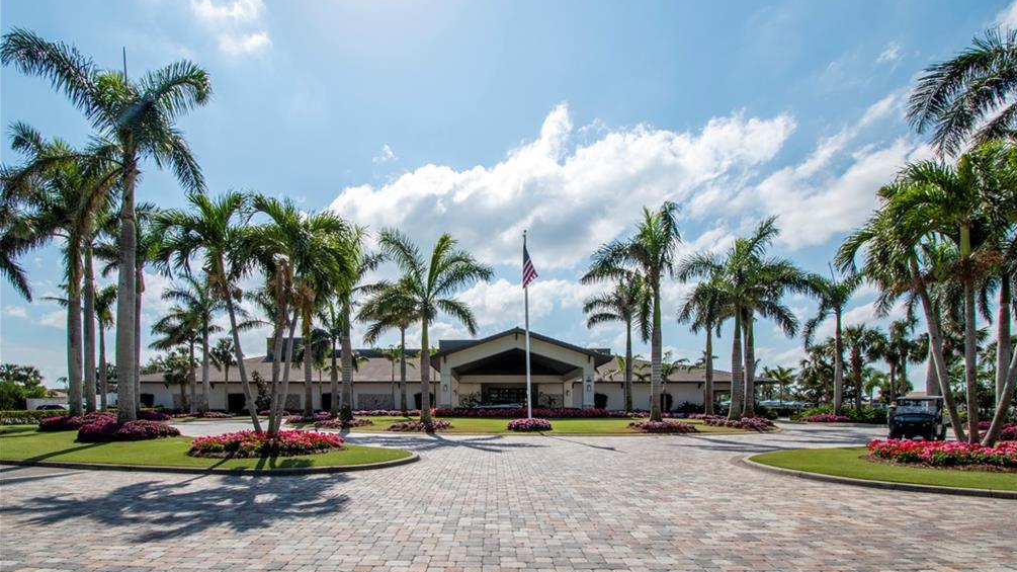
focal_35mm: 16
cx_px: 517
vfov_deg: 67.0
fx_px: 431
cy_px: 276
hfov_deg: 99.4
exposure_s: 1/500
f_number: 11
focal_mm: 10
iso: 200
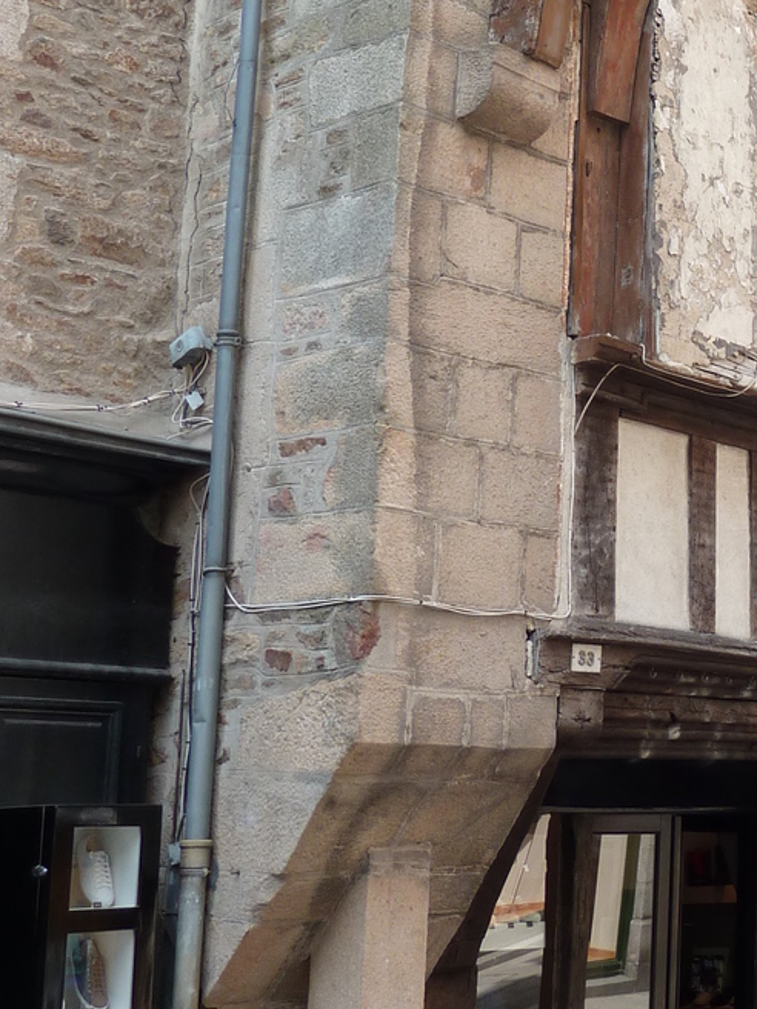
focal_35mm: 61
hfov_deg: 22.4
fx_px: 1779
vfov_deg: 31.4
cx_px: 875
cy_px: 326
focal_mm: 4.1
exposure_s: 1/100
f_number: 3.3
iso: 80
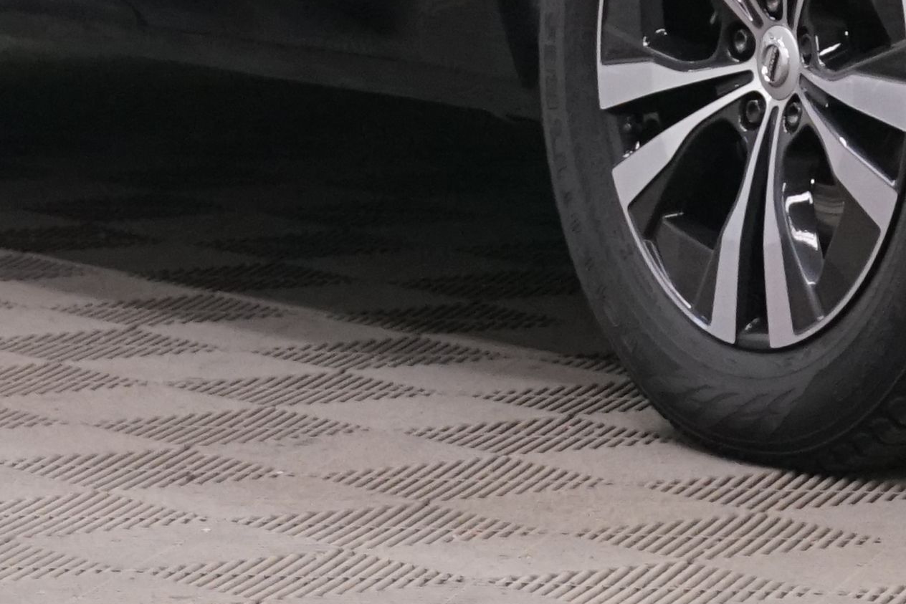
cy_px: -681
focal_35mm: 318
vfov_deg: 4.3
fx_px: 8003
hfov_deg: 6.5
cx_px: 969
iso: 2500
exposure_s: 1/20
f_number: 9
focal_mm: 67
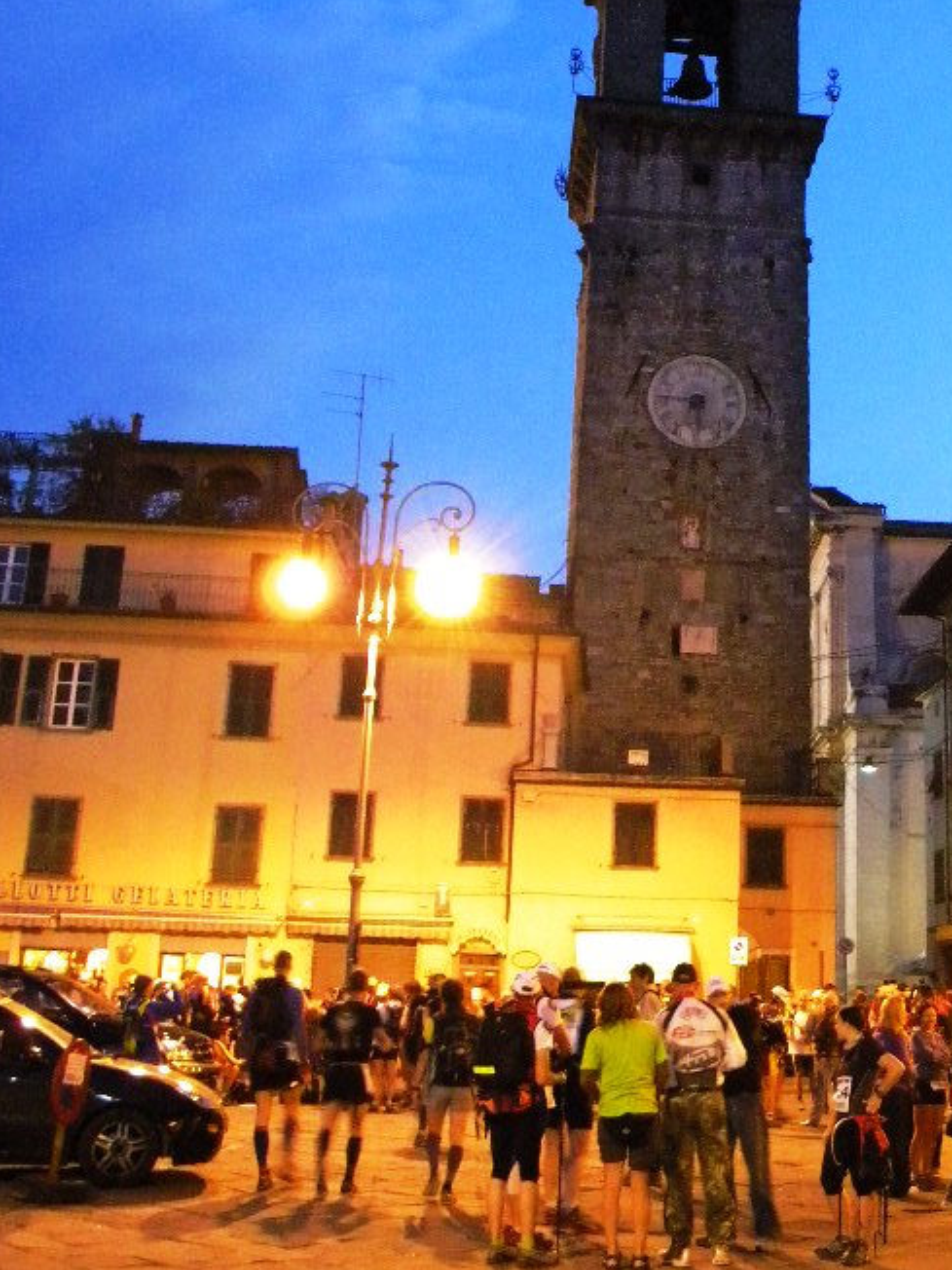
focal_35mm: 44
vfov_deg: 42.6
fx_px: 1613
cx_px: 726
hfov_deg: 32.2
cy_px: 477
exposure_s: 1/7
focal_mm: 5
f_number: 3.5
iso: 800
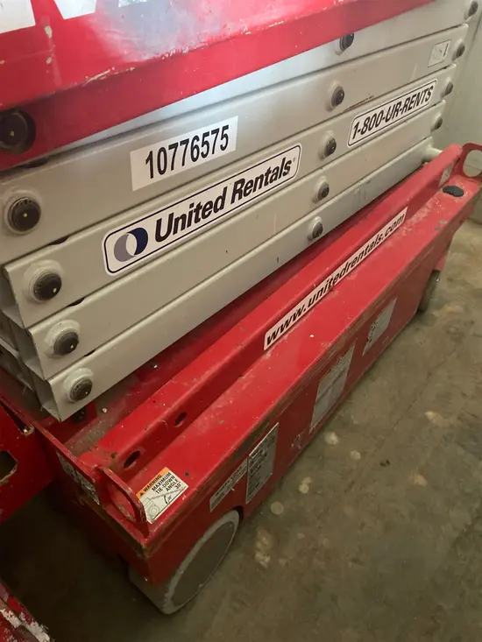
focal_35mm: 26
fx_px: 483
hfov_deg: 53.1
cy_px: 321
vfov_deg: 67.3
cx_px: 241
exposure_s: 1/30
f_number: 1.8
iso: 800
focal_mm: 4.25
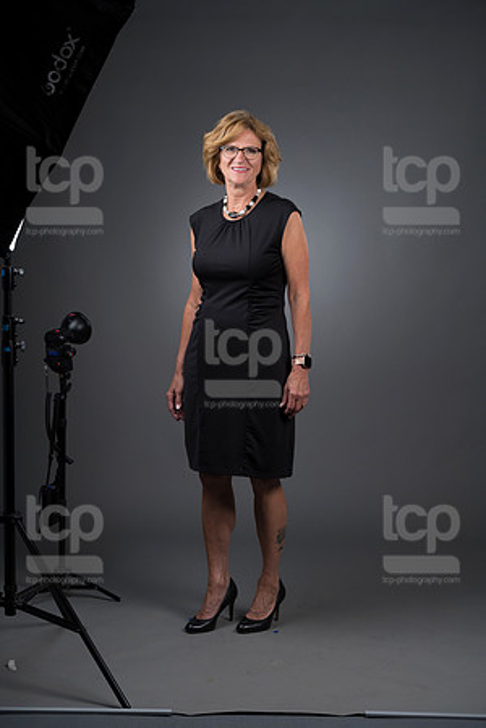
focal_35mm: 80
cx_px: 243
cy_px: 364
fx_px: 1620
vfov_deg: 25.4
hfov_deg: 17.1
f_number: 5.6
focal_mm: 80
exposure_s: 1/250
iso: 160
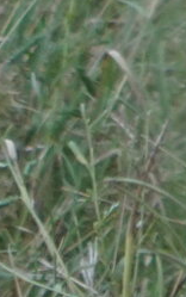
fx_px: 30985
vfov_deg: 0.5
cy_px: -422
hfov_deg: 0.3
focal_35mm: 3827
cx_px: 1195
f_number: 6.3
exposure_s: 1/400
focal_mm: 240
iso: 800
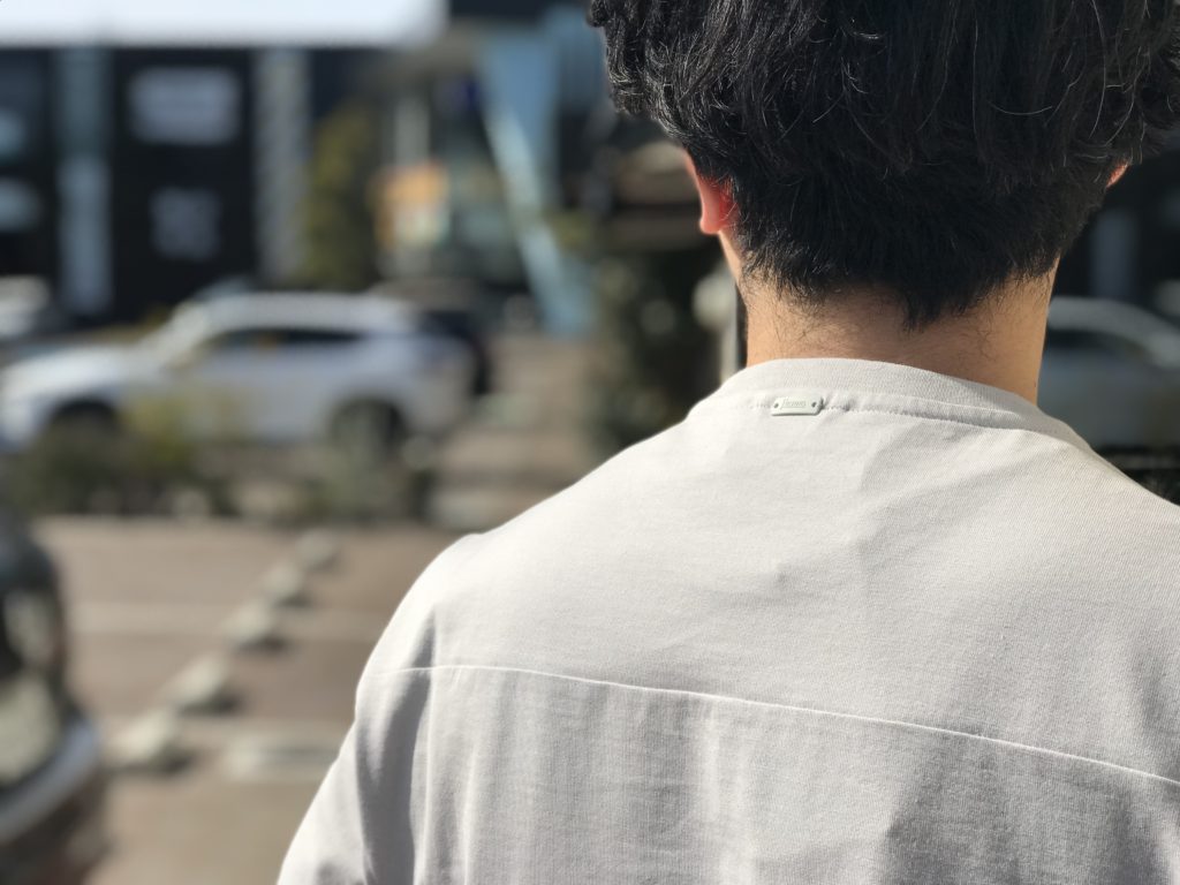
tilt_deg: -1.2
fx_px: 1943
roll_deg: -0.1
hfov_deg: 33.8
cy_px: 442
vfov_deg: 25.7
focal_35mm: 57
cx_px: 590
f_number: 2.8
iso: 20
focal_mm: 6.6
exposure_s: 1/1429
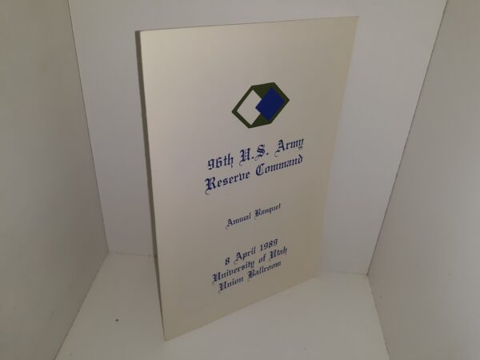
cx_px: 240
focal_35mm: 28
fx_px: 388
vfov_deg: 49.7
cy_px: 180
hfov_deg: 63.4
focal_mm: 3.7
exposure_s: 1/420
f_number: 1.7
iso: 40
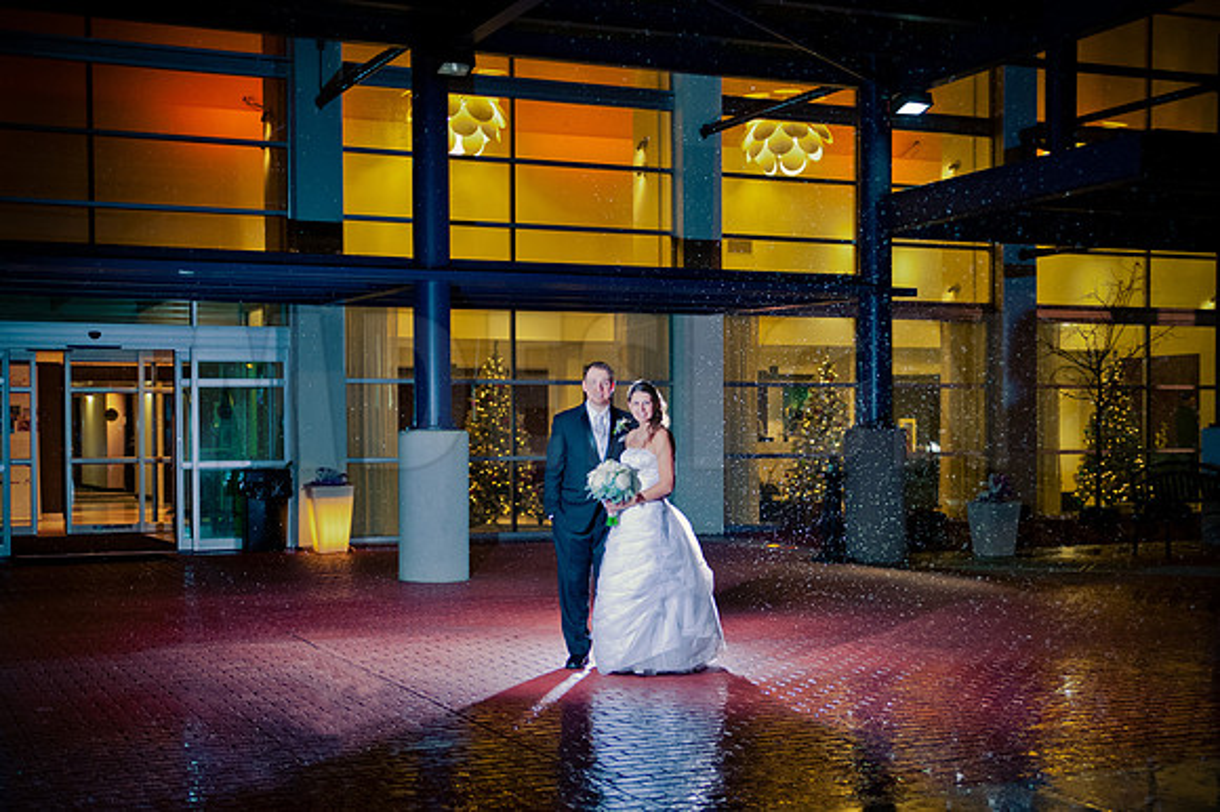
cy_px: 406
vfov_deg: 28.0
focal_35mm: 48
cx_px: 610
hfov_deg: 41.1
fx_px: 1626
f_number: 2.8
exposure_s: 1/60
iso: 640
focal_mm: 48
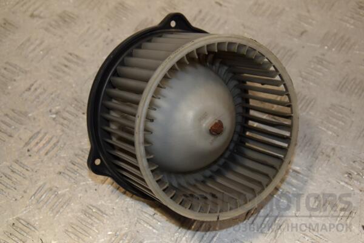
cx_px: 182
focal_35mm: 72
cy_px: 122
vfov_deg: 18.9
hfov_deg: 28.1
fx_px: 728
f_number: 8
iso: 800
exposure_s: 1/200
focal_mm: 48
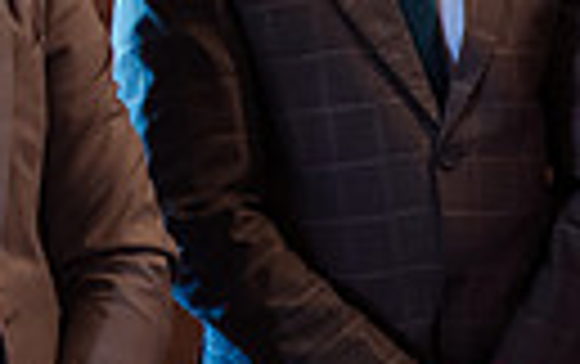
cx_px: 830
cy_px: -25
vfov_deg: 10.2
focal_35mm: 128
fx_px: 2026
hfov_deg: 15.2
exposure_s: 1/100
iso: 2000
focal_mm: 26
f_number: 2.8
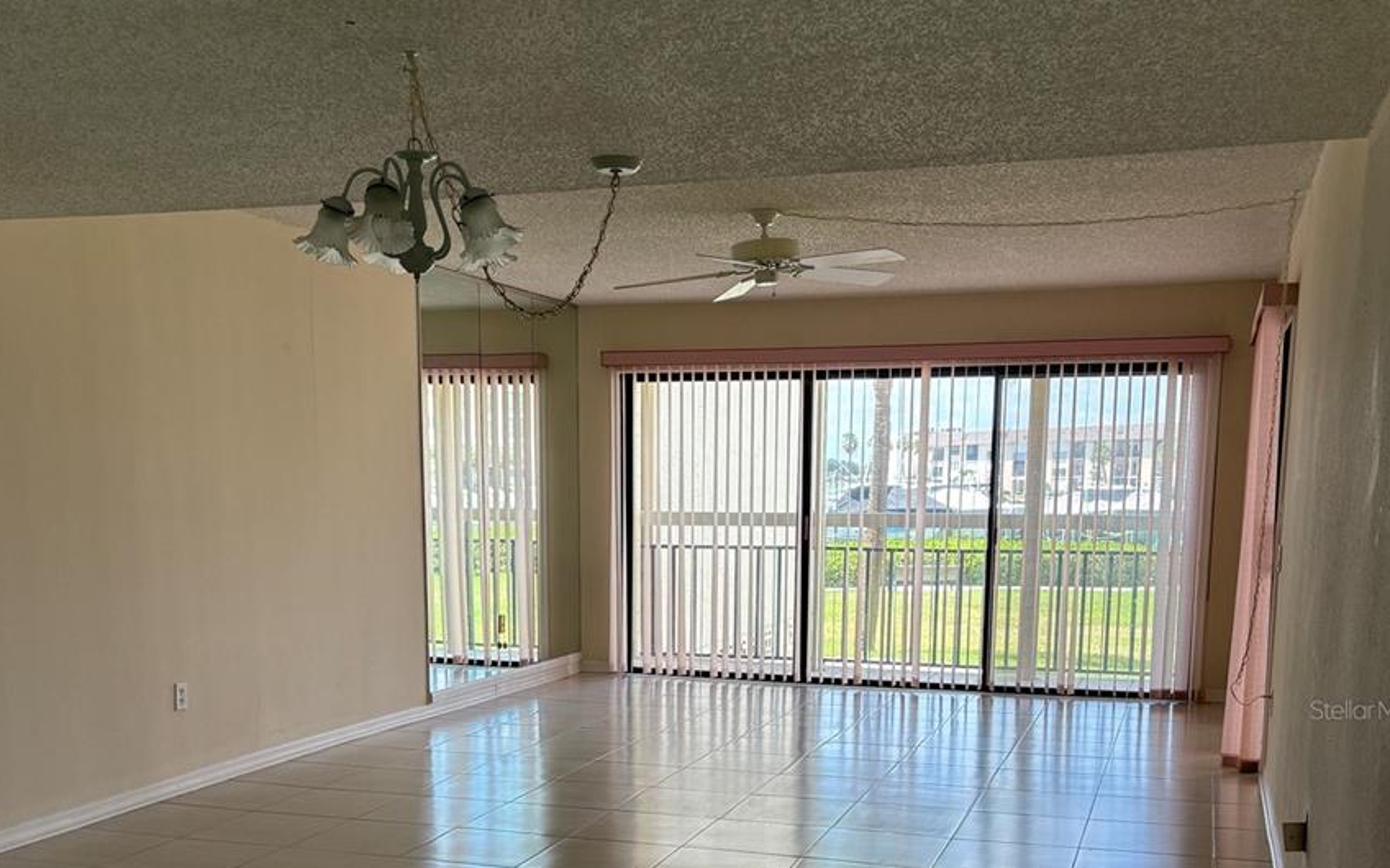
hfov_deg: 50.4
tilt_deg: -8.7
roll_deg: -0.6
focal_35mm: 39
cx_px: 688
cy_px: 709
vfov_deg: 31.8
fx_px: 1477
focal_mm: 5.96
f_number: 1.6
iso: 64
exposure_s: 1/333
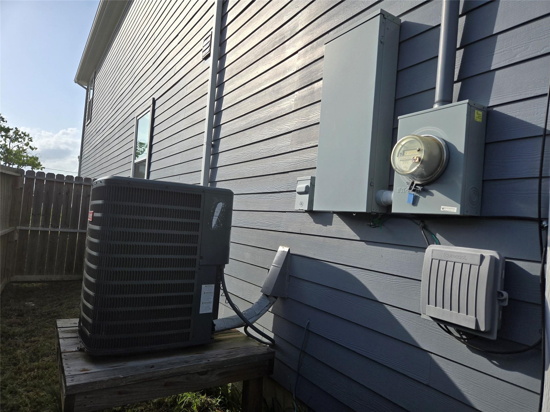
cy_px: 206
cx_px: 275
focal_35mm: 23
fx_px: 365
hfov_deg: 73.9
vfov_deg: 58.9
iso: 25
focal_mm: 5.4
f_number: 1.8
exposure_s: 1/2027
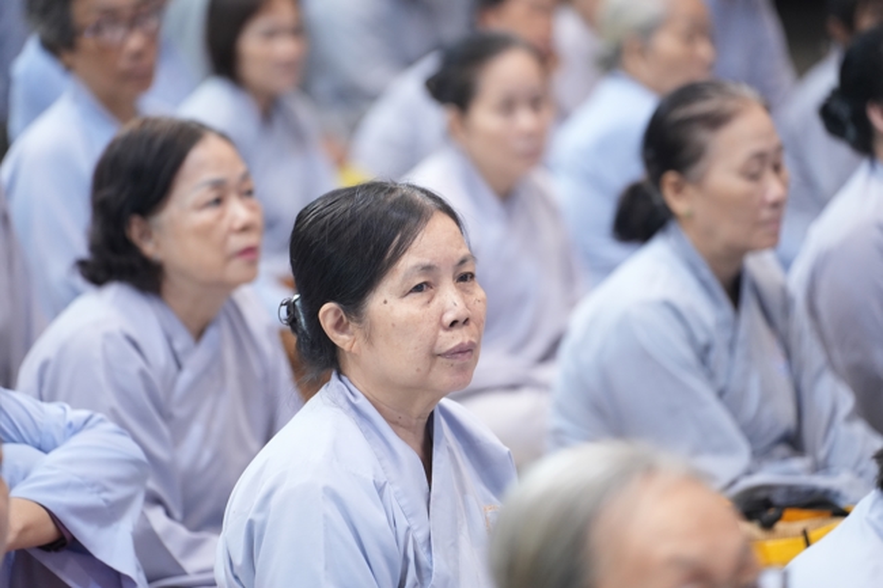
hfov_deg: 13.7
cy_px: 294
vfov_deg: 9.1
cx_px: 442
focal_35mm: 150
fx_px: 3678
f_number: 2.8
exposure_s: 1/160
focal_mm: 150
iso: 3200
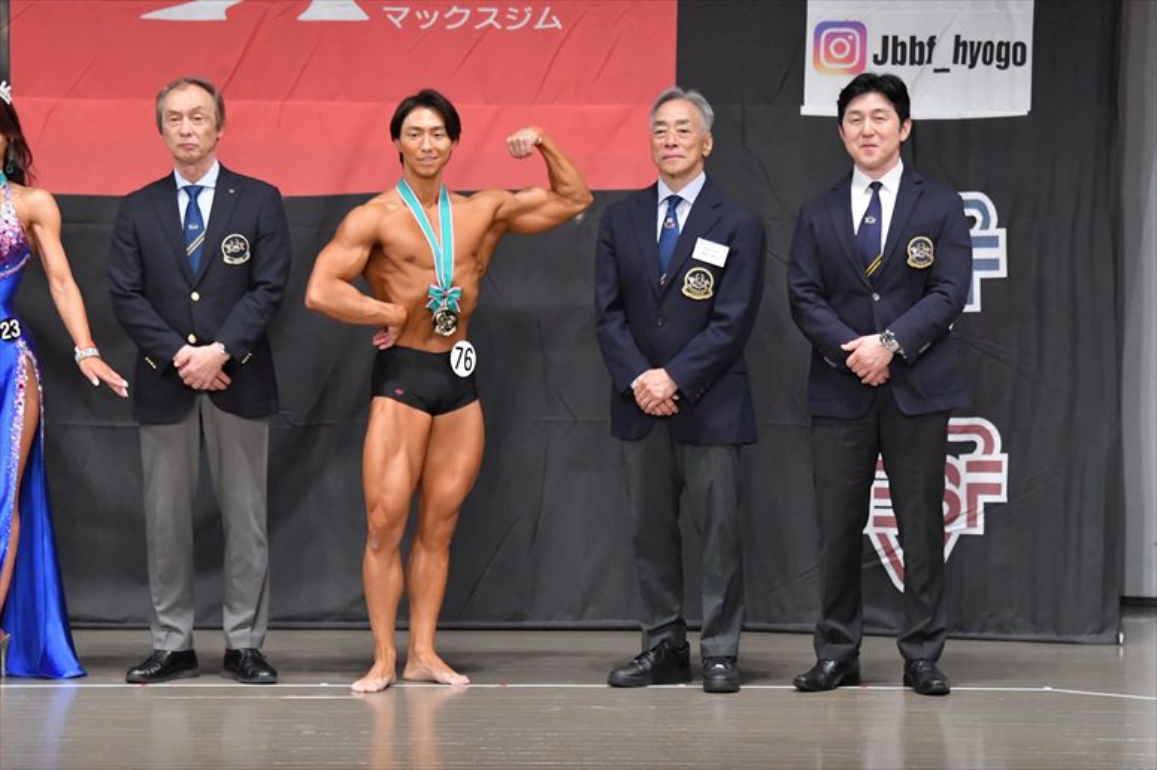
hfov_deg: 10.2
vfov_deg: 6.8
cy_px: 385
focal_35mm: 202
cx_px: 578
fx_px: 6489
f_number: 5.6
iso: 6400
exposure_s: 1/400
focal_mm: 135
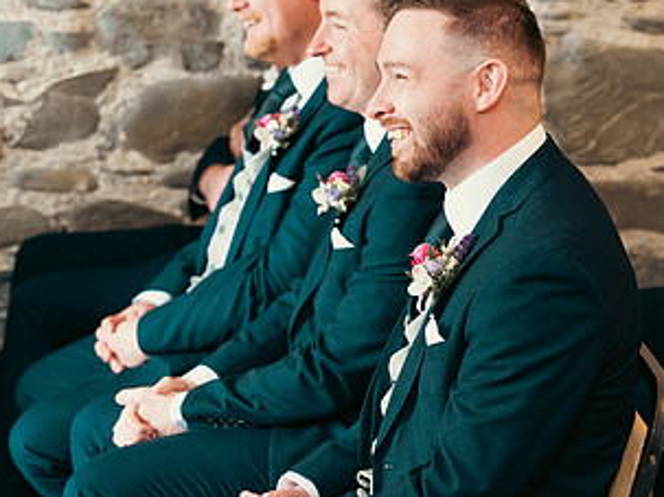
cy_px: 240
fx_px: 2473
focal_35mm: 129
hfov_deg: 15.3
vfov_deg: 11.5
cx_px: 449
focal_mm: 70
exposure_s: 1/160
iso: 2500
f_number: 3.5
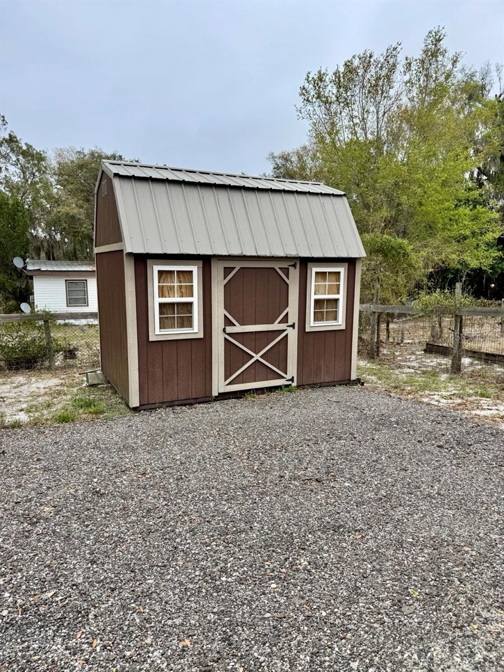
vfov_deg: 71.6
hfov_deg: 56.8
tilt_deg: -8.6
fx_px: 466
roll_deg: -0.7
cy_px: 336
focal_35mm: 24
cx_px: 252
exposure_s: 1/1869
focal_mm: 6.76
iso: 80
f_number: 1.78
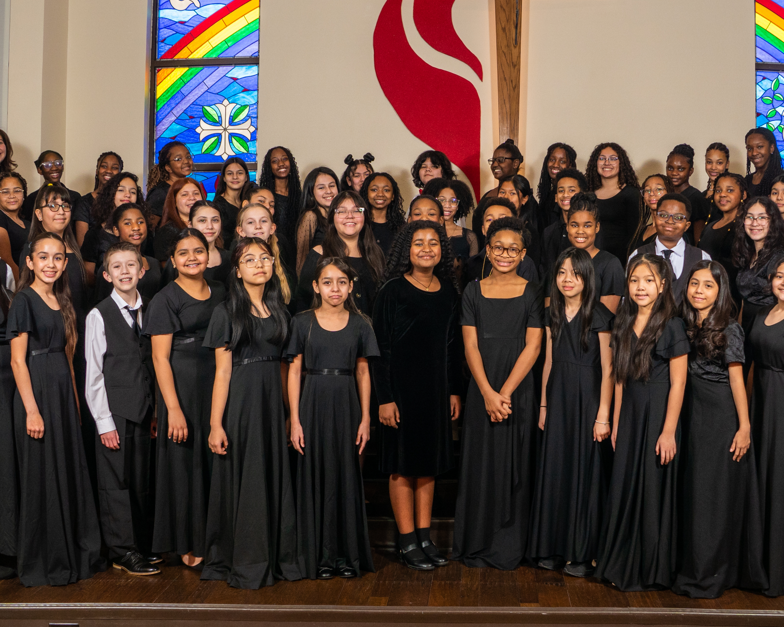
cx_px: 445
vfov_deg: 36.4
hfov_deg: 44.7
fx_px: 951
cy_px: 353
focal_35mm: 41
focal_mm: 16
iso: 200
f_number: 4.5
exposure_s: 1/60
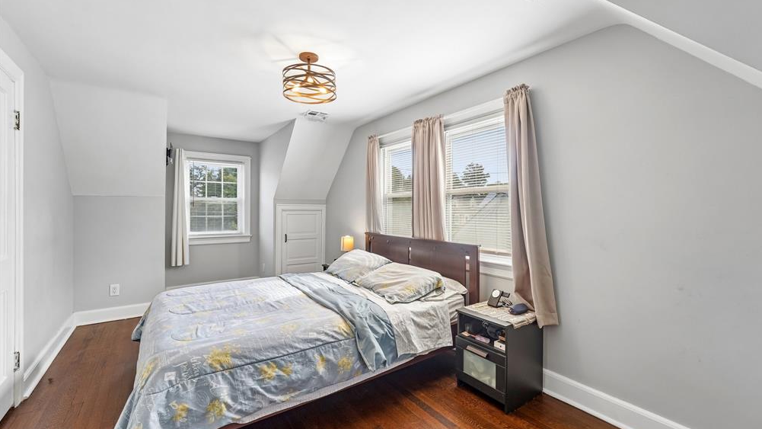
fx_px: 303
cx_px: 387
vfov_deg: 70.5
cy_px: 207
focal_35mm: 15
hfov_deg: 103.0
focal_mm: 14
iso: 500
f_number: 8
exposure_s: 1/60
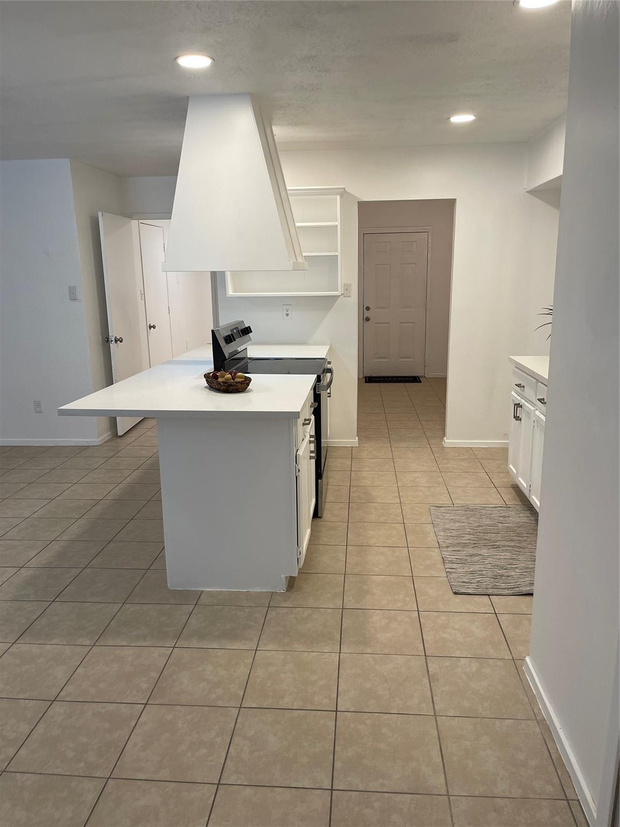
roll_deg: +1.9
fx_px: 597
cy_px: 414
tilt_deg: -12.1
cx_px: 310
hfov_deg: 54.9
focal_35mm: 25
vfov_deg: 69.4
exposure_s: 1/120
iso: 100
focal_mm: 5.1
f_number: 1.6
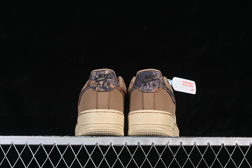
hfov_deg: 27.0
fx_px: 525
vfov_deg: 18.2
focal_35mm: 75
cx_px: 126
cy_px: 84
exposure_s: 1/80
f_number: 7.1
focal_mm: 50
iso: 160
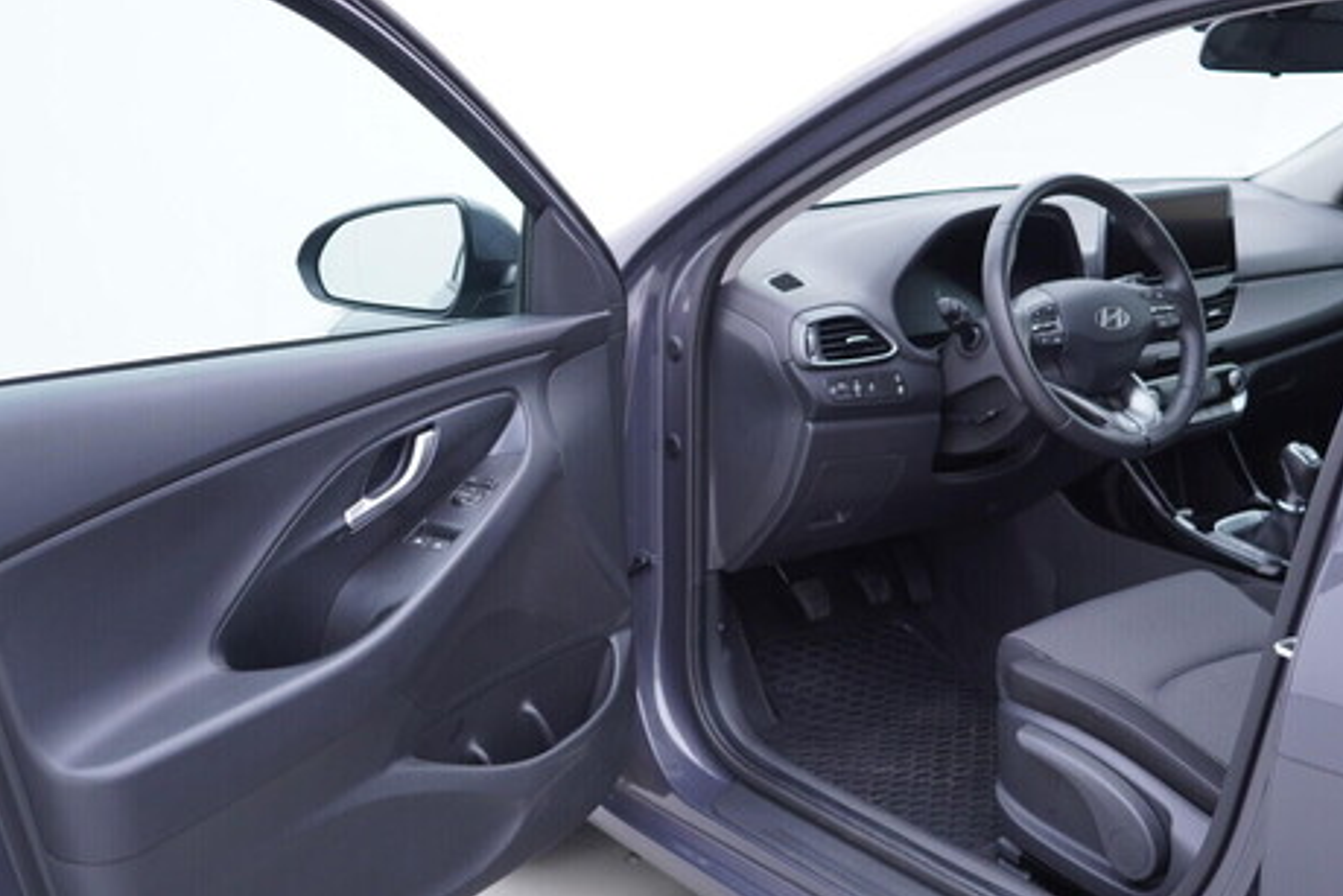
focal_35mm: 43
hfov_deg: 45.3
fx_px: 1605
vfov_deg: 31.2
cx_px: 753
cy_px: 498
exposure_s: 1/40
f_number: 2.8
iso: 160
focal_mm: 24
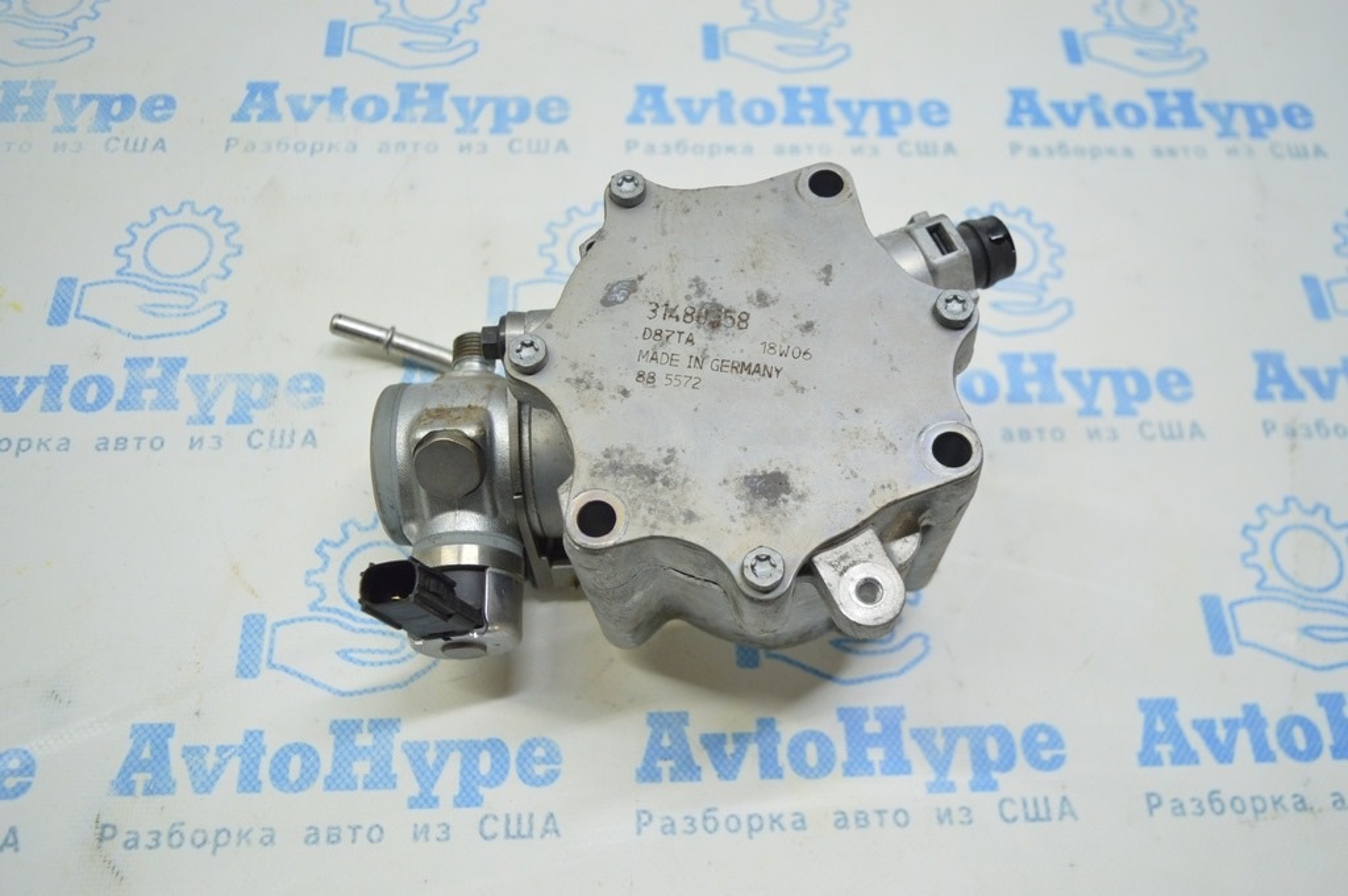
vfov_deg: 39.9
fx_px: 1235
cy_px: 448
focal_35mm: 33
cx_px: 674
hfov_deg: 57.3
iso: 400
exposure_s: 1/40
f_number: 3.8
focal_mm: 22
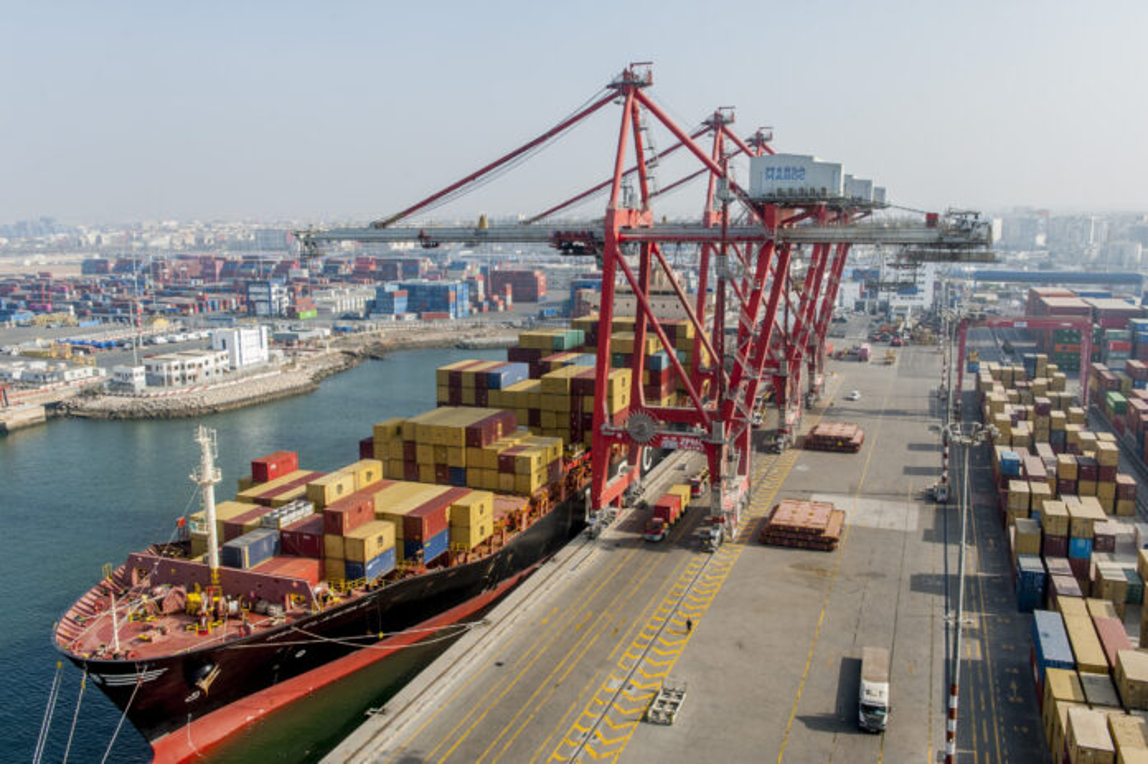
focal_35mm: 31
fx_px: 988
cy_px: 382
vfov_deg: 42.3
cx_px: 574
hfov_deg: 60.3
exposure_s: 1/250
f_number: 8
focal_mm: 31
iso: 200
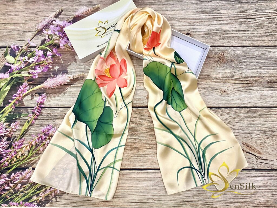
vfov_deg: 53.1
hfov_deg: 67.3
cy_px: 104
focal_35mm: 26
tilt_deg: -81.5
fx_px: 208
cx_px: 138
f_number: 1.8
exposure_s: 1/50
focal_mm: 4.25
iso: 100
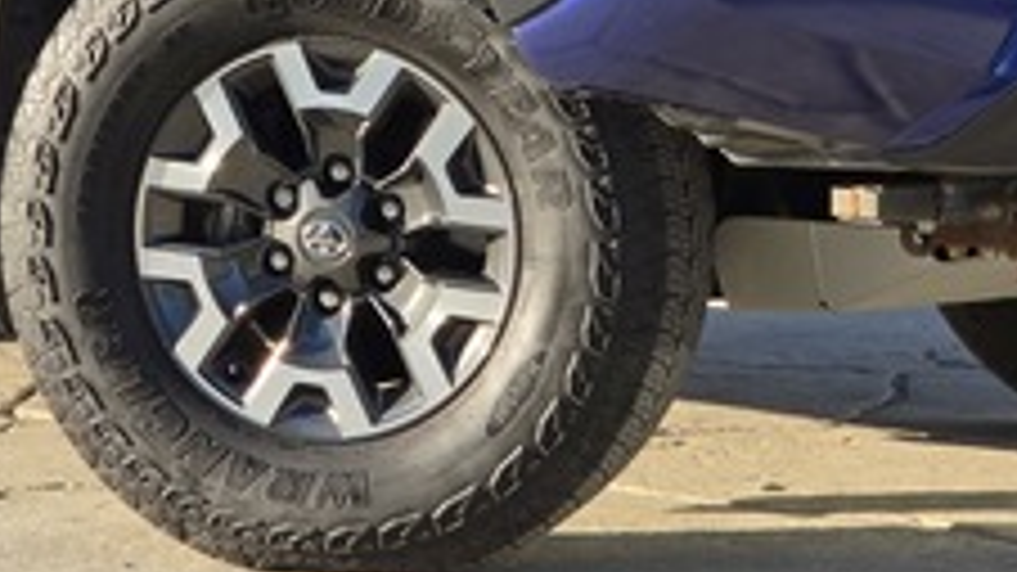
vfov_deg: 8.6
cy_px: -124
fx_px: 3774
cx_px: 351
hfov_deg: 15.3
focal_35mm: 140
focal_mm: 7
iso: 25
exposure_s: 1/258
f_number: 2.4
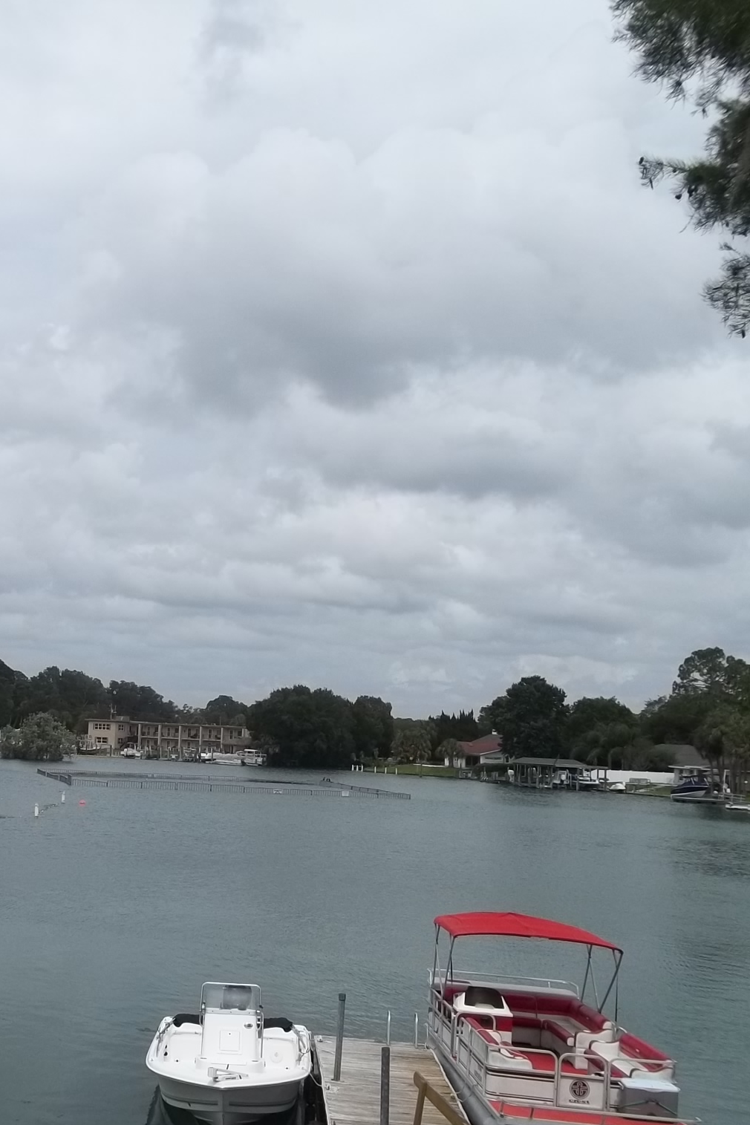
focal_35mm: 45
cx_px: 76
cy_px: 569
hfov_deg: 28.7
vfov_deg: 43.6
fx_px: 1406
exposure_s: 1/250
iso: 64
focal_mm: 5.7
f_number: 8.8
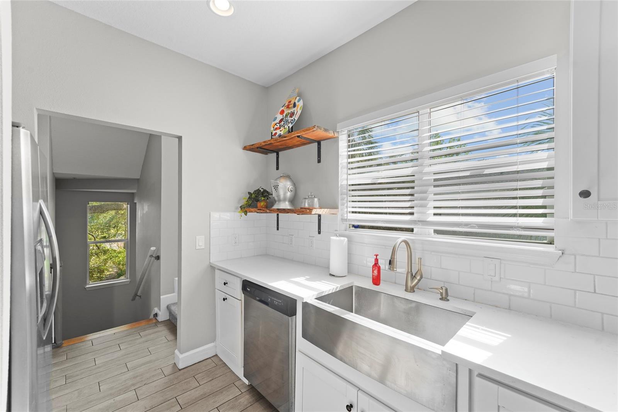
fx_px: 240
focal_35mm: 14
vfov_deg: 81.2
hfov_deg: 104.3
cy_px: 206
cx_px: 309
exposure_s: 1/15
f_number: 8
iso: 200
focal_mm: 14
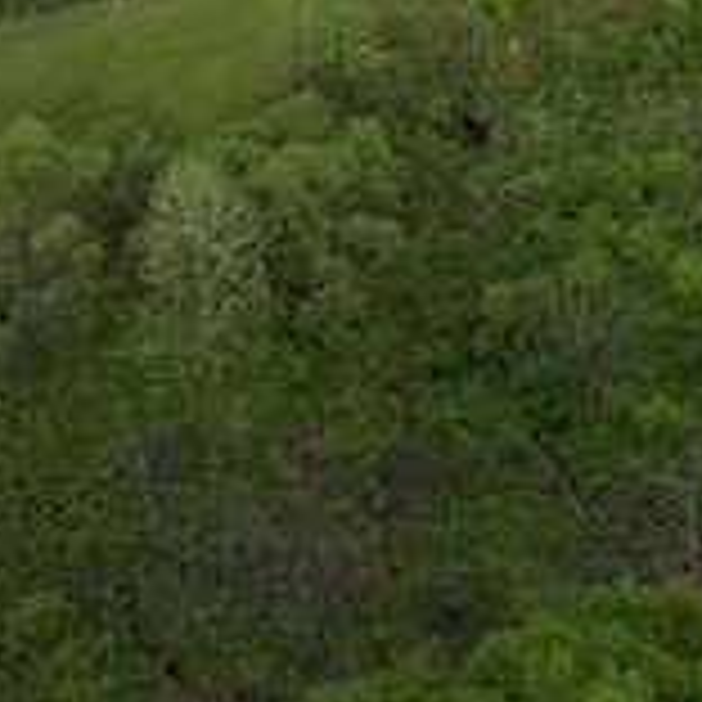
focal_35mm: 139
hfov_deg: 11.9
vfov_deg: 11.4
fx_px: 3189
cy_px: -657
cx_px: 1116
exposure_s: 1/1250
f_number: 1.7
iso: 110
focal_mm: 6.72
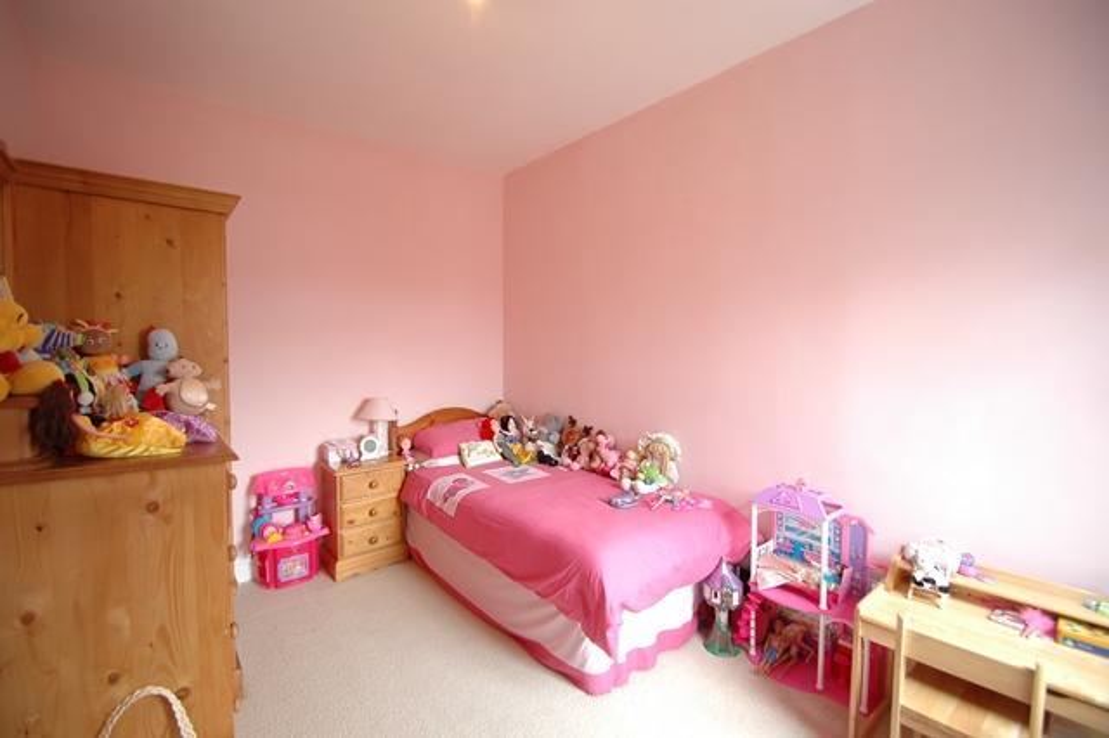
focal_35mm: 15
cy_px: 369
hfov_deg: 100.4
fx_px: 462
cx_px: 554
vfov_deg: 77.3
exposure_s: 1/13
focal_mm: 10
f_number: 3.5
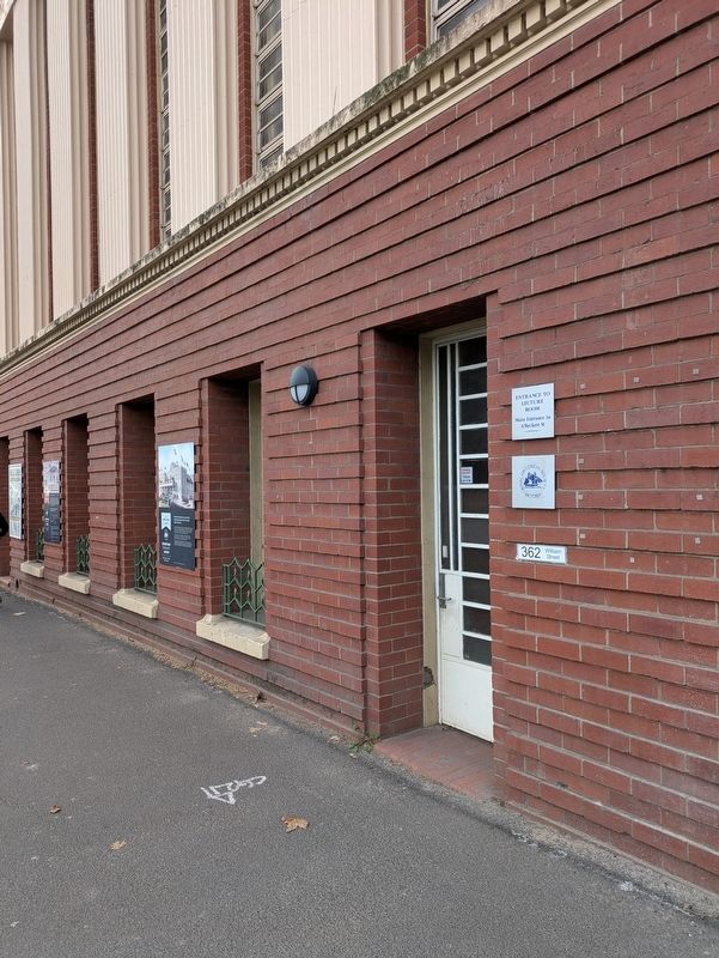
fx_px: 692
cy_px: 479
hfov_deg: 54.9
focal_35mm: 25
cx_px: 360
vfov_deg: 69.4
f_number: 1.89
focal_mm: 5.43
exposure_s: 1/258
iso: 50
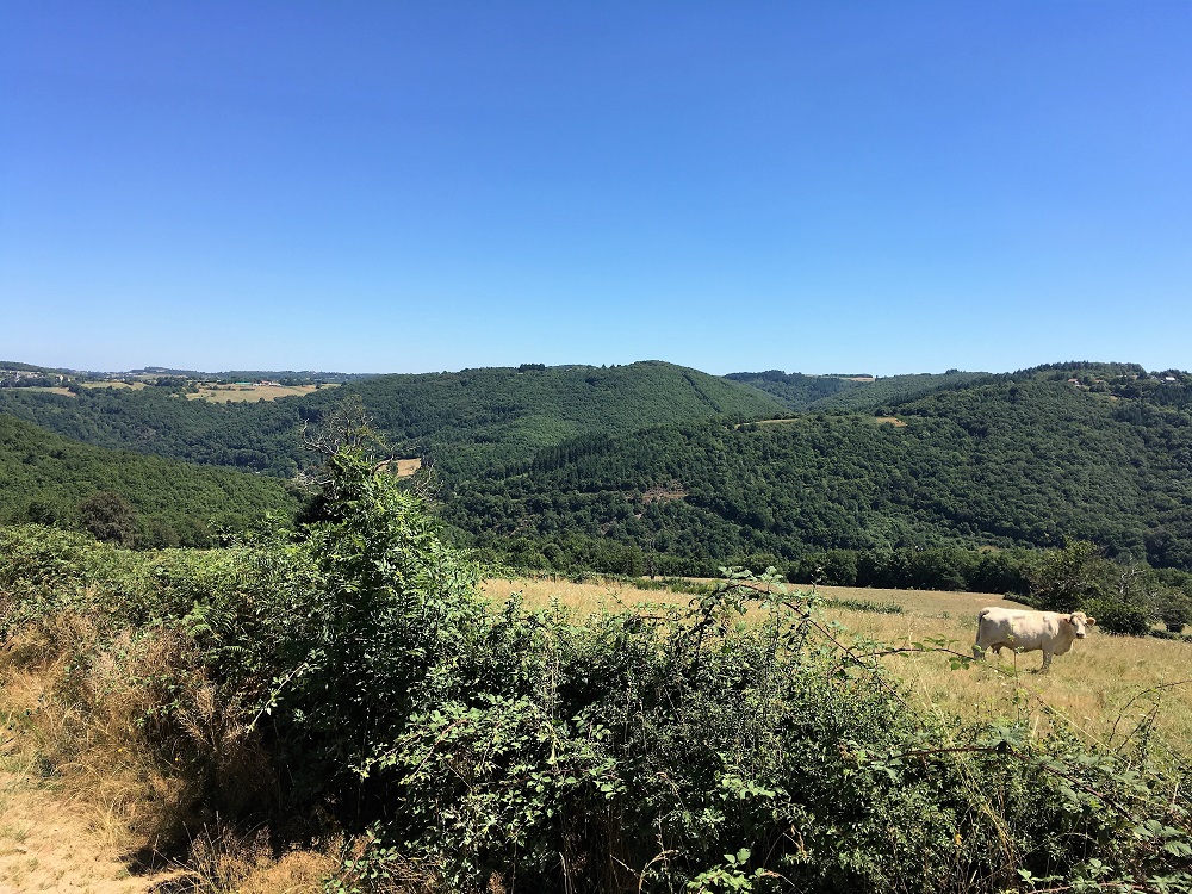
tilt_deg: -2.1
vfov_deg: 48.2
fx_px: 999
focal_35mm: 29
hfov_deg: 61.7
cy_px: 447
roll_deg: -2.1
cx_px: 596
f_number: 2.2
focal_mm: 4.15
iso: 25
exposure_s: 1/1166
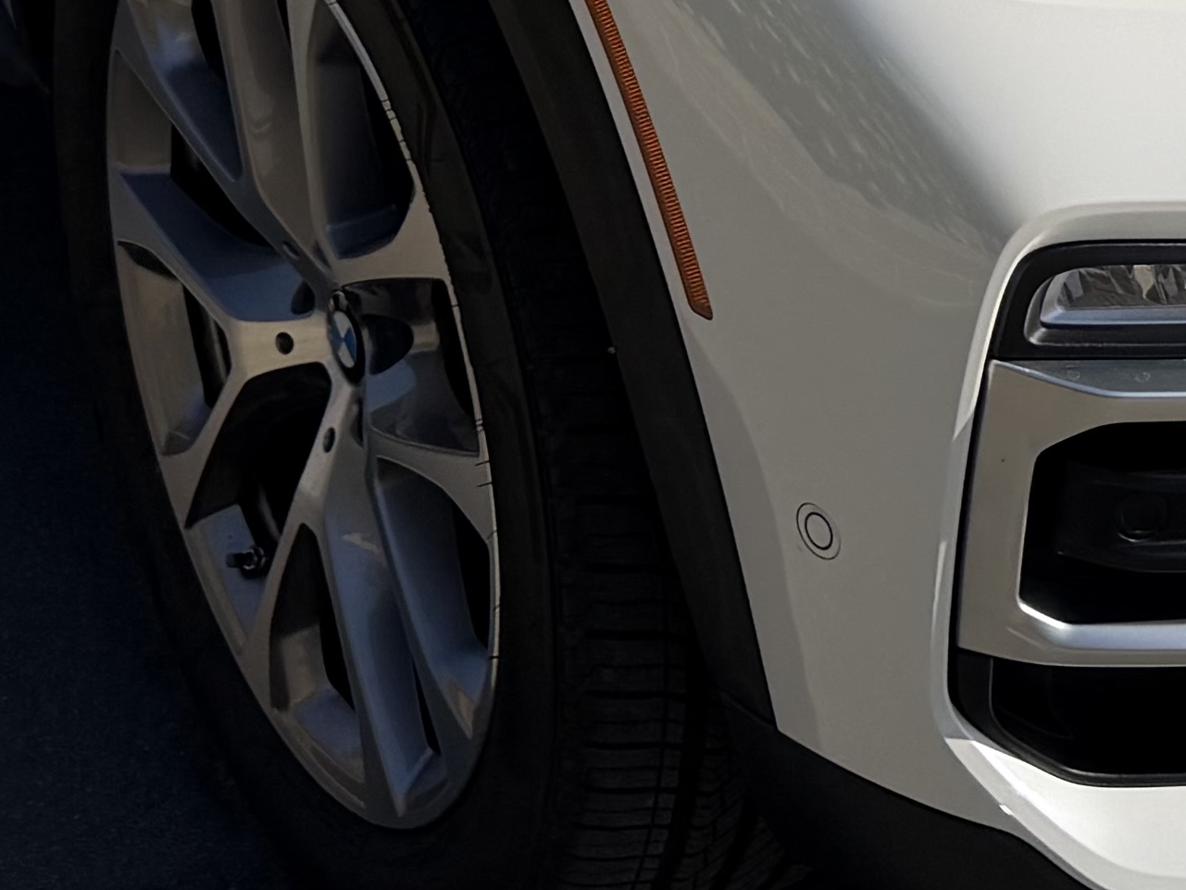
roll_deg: +1.3
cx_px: 1161
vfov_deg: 13.1
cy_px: -448
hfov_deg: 18.0
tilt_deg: -17.1
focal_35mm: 107
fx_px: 3666
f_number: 1.78
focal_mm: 6.76
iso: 80
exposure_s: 1/6711
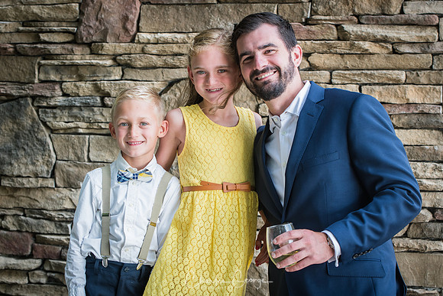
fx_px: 1292
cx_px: 222
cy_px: 148
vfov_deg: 13.0
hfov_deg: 19.5
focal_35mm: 105
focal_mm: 70
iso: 200
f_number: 4
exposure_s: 1/320
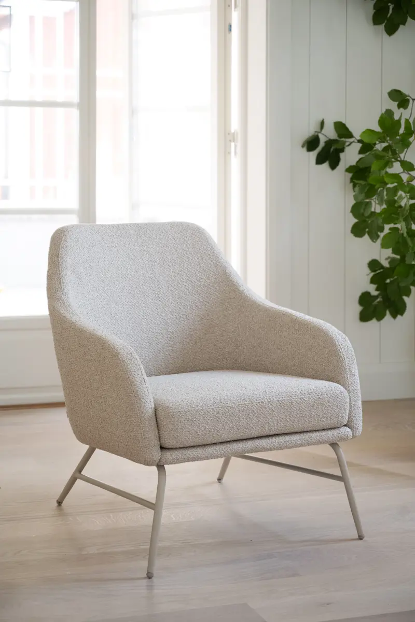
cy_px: 311
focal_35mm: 70
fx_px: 1210
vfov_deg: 28.8
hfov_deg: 19.5
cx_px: 208
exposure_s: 1/100
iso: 1600
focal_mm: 70
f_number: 4.5
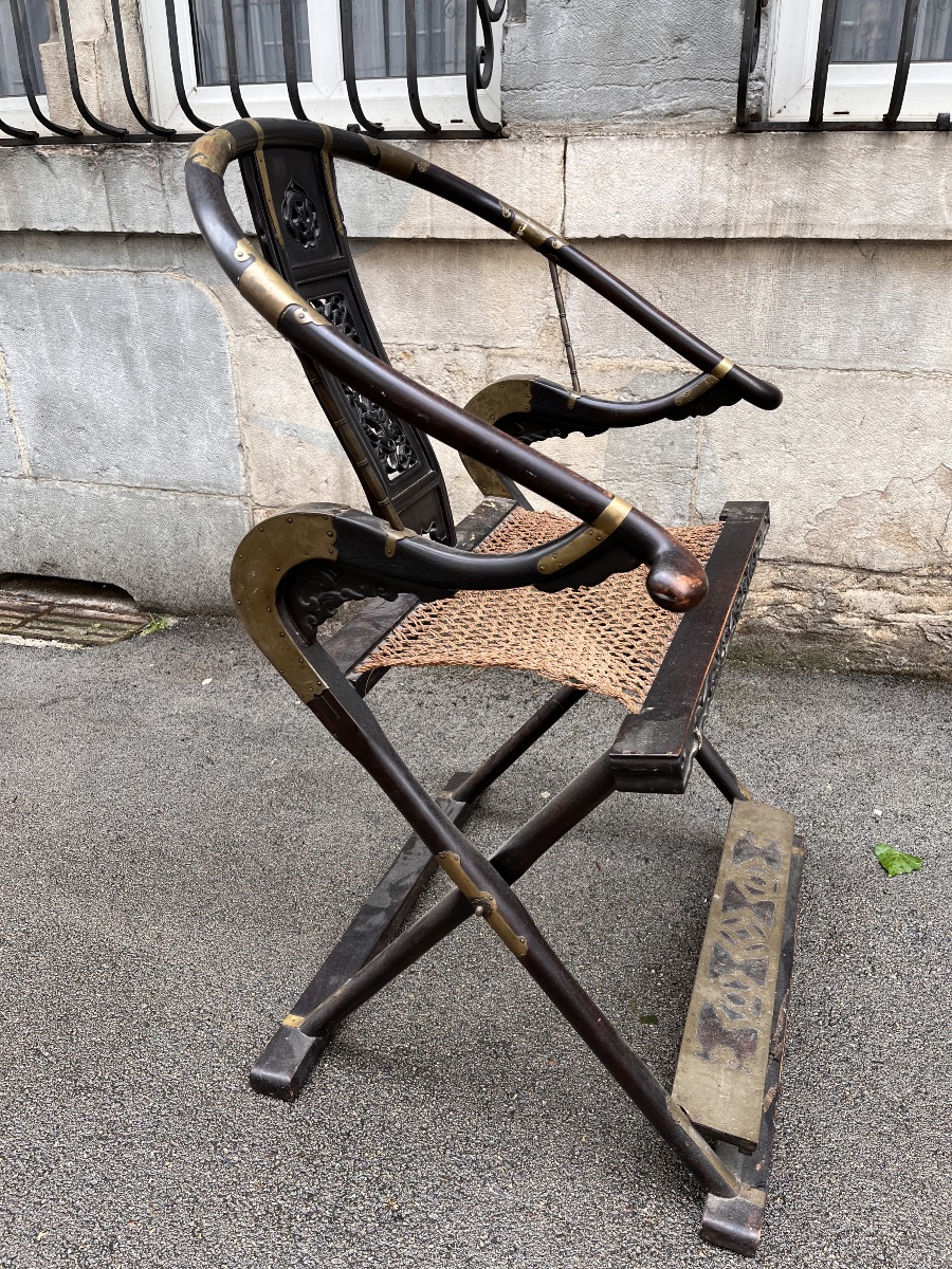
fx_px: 953
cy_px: 634
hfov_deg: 53.1
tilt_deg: -25.6
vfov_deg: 67.3
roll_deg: +1.1
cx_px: 476
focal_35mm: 26
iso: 50
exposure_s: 1/315
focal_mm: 5.1
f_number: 1.6
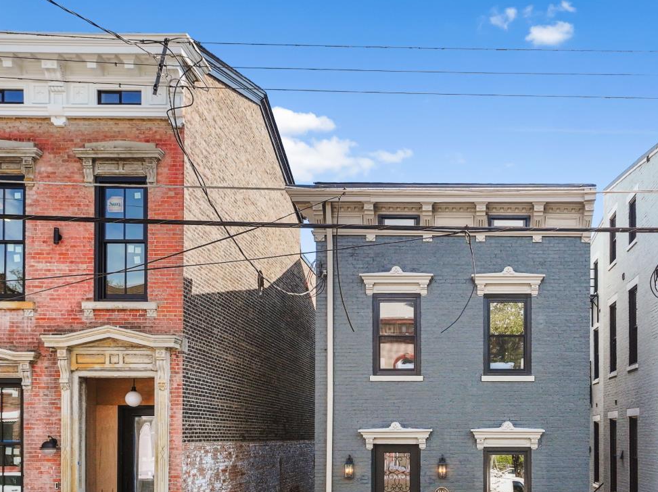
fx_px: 703
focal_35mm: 37
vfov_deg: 37.7
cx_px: 438
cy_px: 365
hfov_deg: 49.3
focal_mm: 12.29
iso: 420
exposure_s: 1/1600
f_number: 2.8
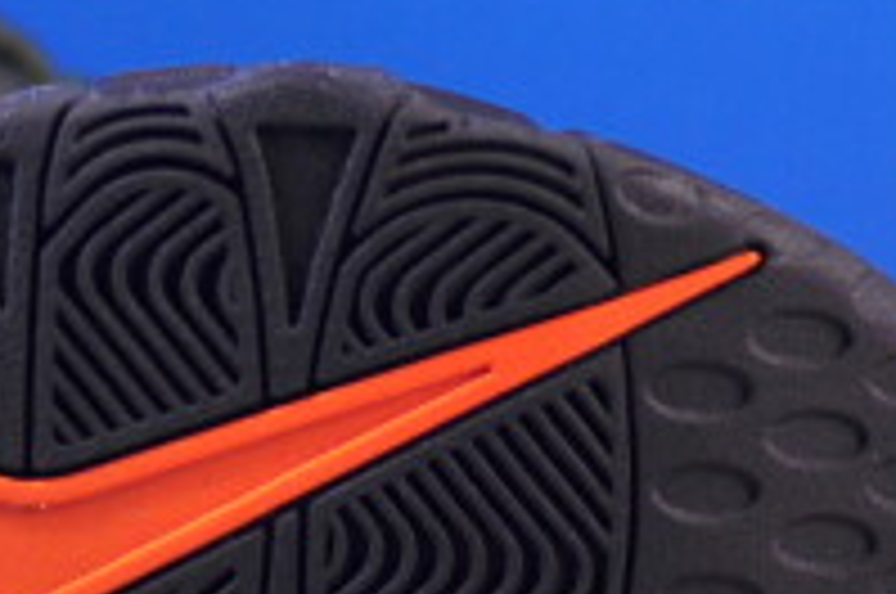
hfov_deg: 6.8
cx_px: -50
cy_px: -61
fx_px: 7504
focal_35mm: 302
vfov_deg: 4.5
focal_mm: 50
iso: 250
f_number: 2
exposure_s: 1/320
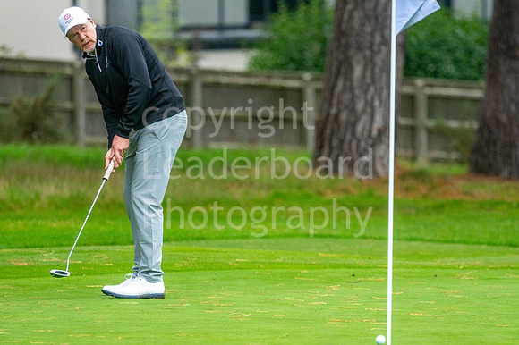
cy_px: 172
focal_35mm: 450
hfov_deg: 4.6
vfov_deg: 3.1
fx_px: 6484
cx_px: 260
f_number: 4
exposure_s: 1/400
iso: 1000
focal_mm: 300
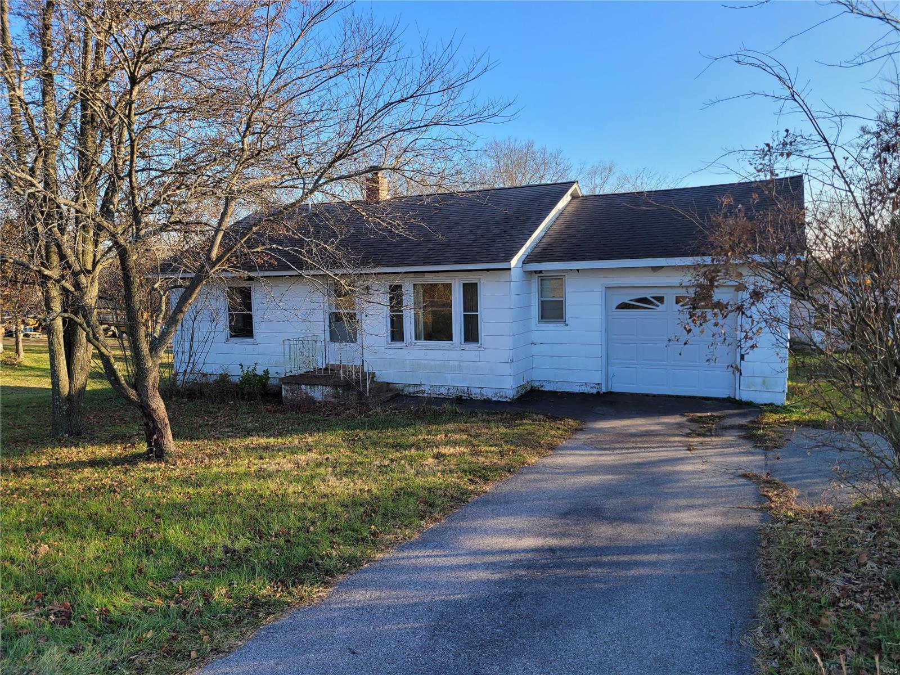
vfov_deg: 53.1
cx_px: 450
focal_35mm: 26
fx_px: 676
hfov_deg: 67.3
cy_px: 338
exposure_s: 1/689
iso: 40
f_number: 1.8
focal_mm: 5.4
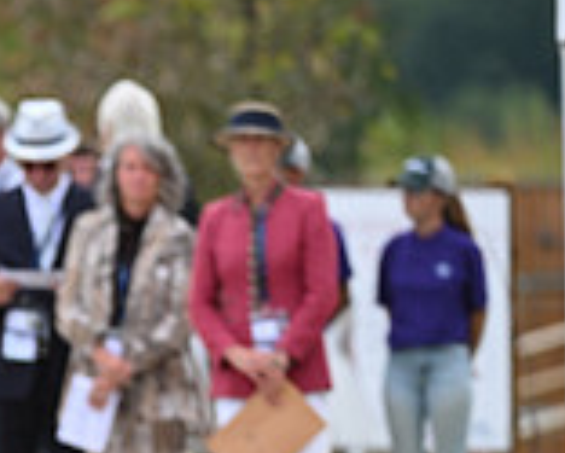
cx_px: -471
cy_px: 469
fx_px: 18054
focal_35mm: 1079
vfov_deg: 1.4
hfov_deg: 1.8
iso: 560
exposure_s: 1/1600
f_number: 5.6
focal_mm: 310
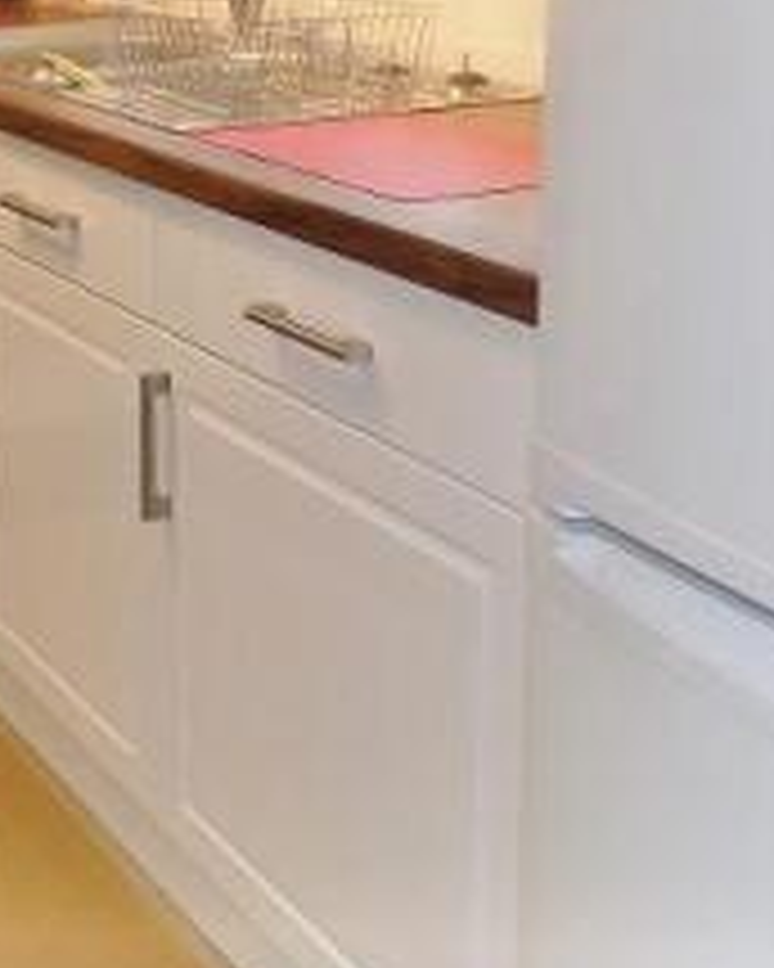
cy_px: 65
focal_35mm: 61
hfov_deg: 23.7
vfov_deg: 29.5
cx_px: -43
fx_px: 1747
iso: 200
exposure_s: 1/30
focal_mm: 4
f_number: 3.1
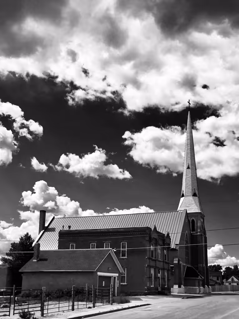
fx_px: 285
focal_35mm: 31
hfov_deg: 45.4
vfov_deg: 58.4
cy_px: 160
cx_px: 120
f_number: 2.4
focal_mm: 3.3
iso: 25
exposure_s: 1/2717
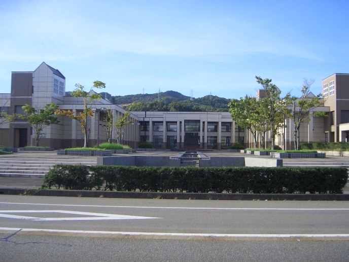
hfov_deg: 47.9
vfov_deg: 36.8
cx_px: 174
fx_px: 393
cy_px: 131
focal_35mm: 39
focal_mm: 8
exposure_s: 1/640
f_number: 2.8
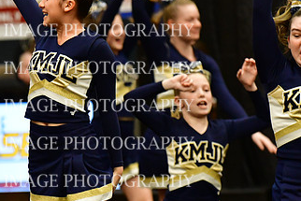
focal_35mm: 541
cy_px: 86
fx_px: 4525
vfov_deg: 2.5
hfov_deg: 3.8
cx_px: 59
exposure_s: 1/500
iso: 4000
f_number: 3.5
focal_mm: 200
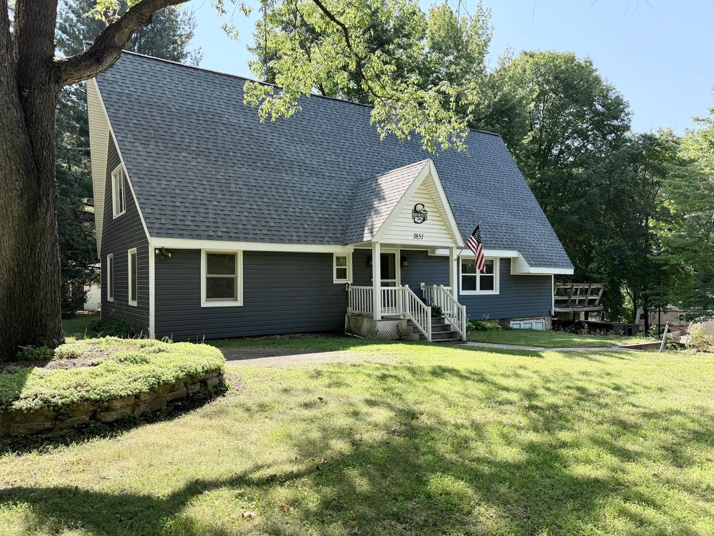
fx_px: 516
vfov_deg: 54.9
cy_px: 278
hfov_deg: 69.4
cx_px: 352
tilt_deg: -0.1
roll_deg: +0.7
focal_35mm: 25
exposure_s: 1/967
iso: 80
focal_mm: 6.76
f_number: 1.78
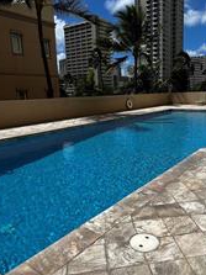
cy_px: 137
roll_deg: +3.0
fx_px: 222
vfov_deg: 63.5
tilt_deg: -10.6
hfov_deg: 49.2
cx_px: 128
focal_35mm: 28
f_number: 1.8
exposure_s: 1/3311
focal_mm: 1.57
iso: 32
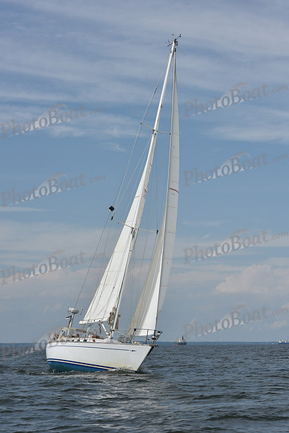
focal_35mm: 82
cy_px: 216
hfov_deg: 16.7
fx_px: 987
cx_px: 144
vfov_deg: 24.8
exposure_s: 1/1250
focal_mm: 82
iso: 320
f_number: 11
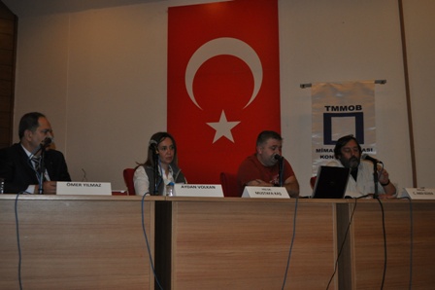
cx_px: 218
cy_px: 145
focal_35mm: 39
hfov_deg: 49.6
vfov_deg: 34.2
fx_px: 471
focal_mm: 26
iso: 800
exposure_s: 1/60
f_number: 4.2
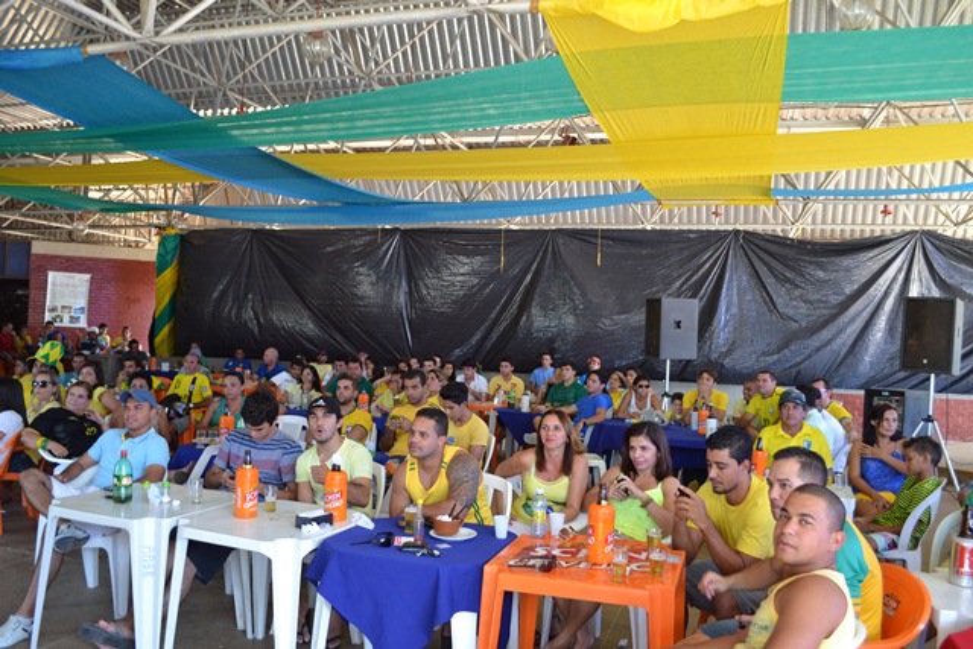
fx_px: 811
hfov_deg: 61.9
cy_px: 324
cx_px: 486
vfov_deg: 43.6
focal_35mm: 30
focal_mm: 20
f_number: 3.8
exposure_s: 1/60
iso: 500
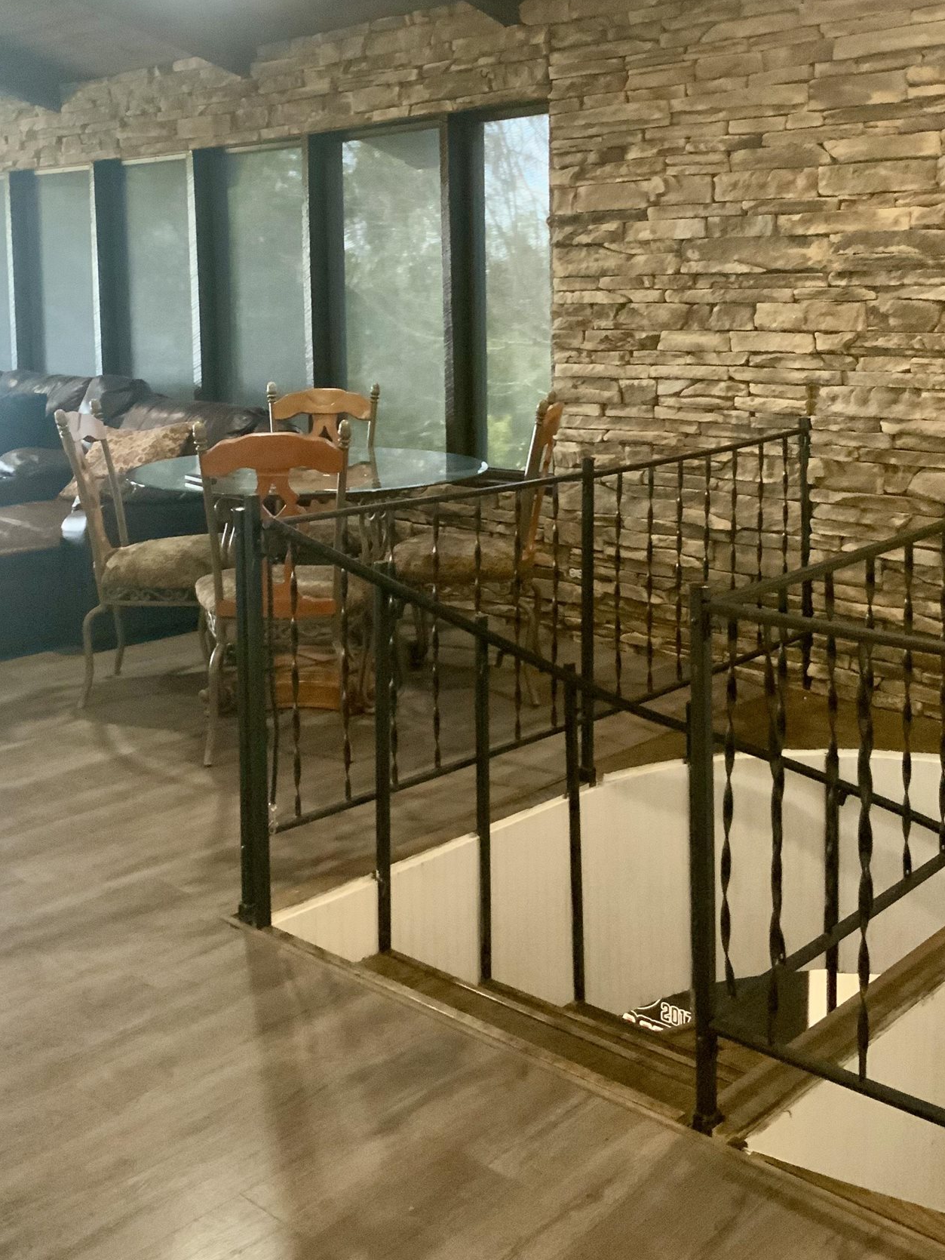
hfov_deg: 35.9
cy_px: 403
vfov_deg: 45.9
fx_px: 1456
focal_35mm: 40
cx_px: 409
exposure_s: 1/30
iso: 500
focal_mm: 3
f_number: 1.8
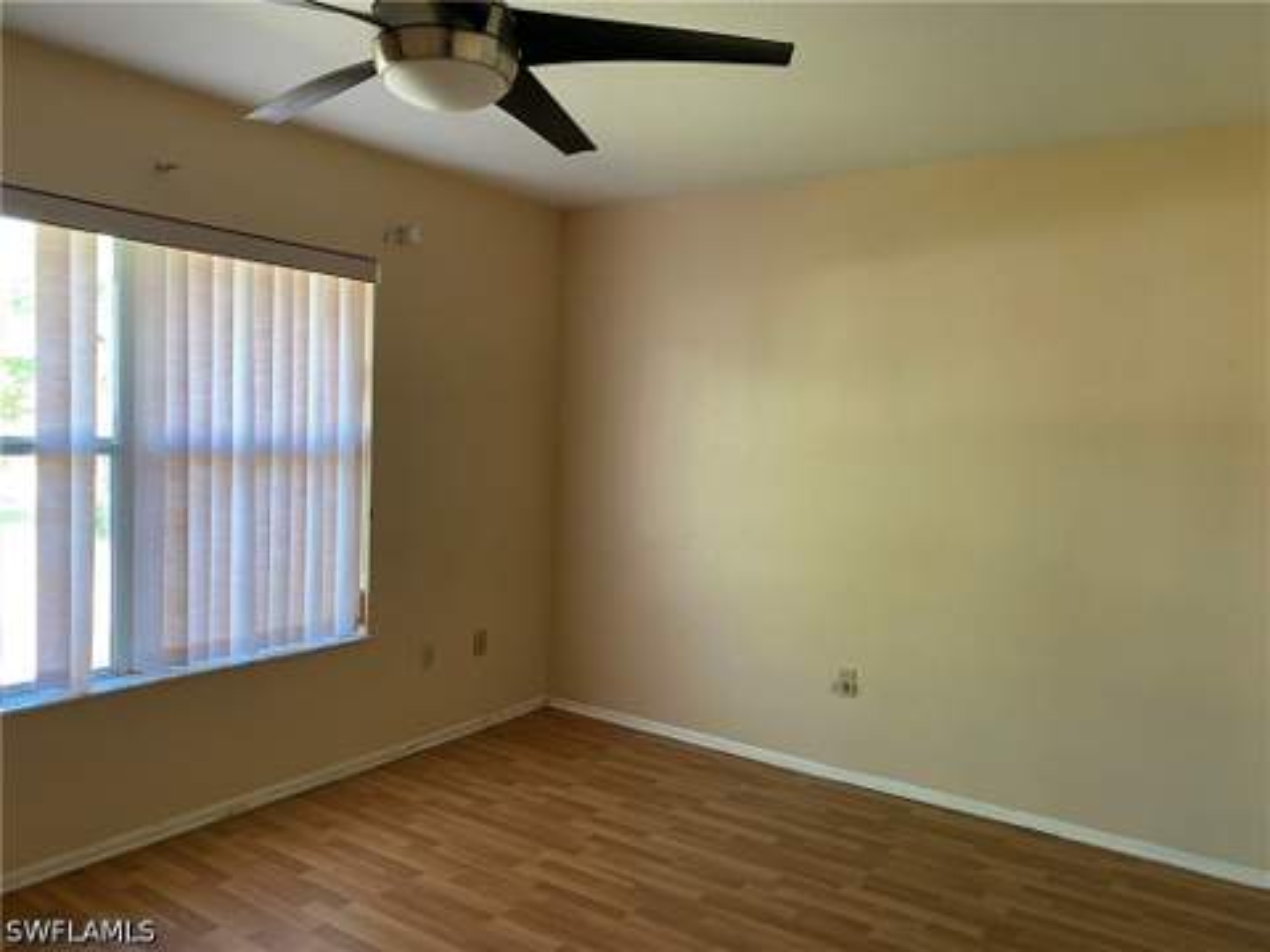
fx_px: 954
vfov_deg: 53.1
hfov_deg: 67.3
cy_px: 476
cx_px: 635
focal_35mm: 26
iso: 125
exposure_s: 1/85
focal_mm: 4.25
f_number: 1.8
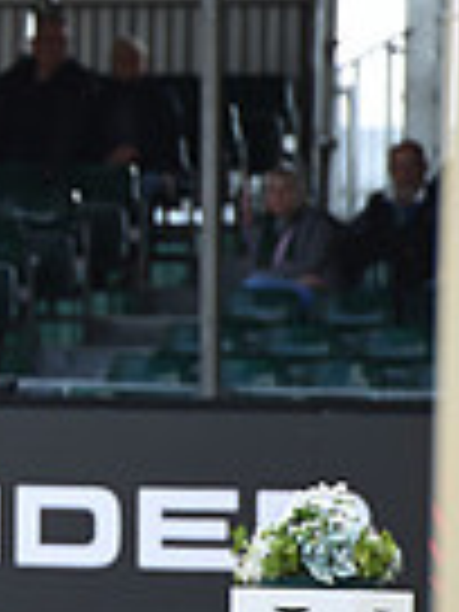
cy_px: 284
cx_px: -778
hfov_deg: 1.8
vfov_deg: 2.4
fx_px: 14462
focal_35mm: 818
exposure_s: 1/1250
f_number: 4.5
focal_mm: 200
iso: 560
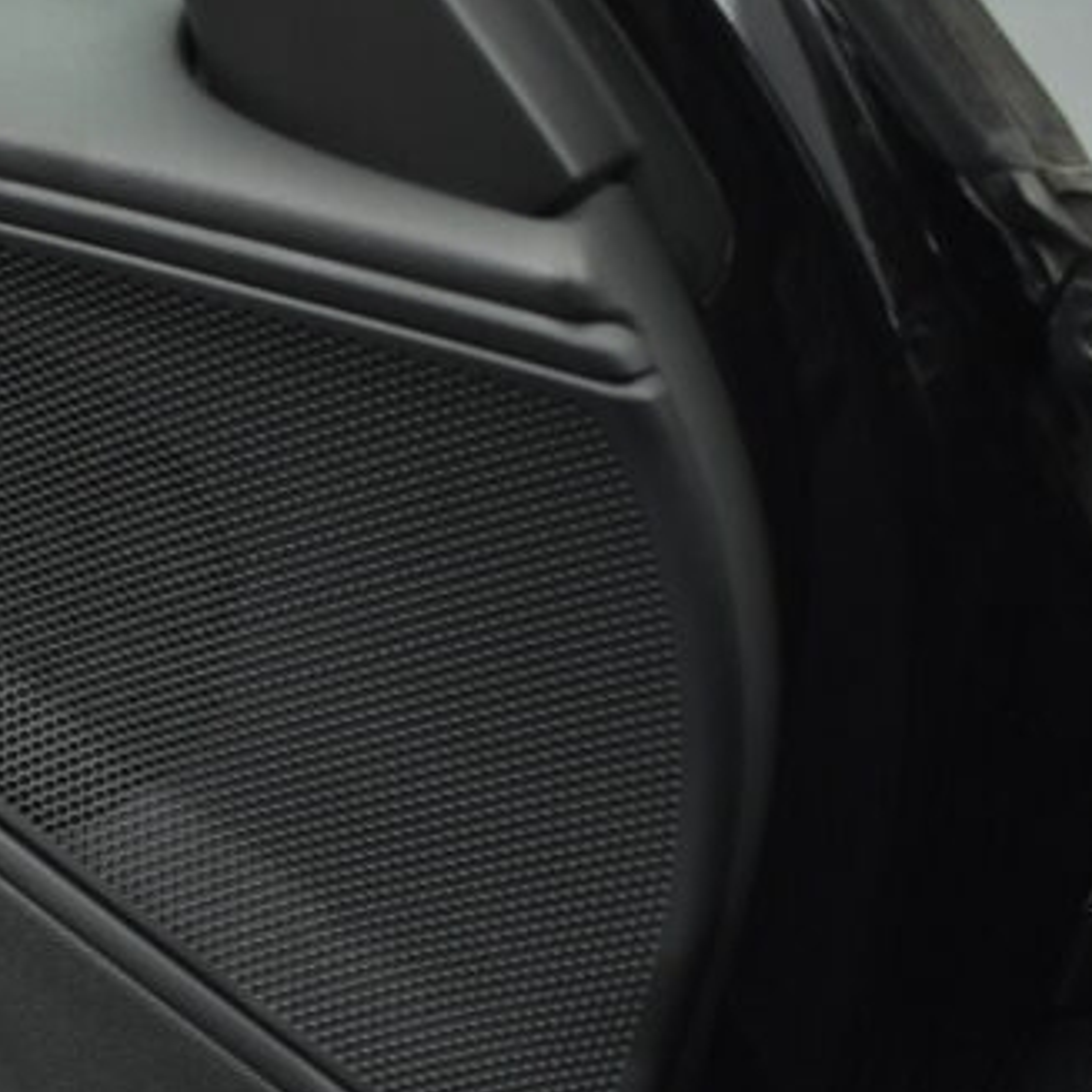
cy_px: 713
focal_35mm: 63
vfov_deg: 27.2
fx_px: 2248
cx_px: -140
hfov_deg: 25.2
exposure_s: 1/80
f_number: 3.8
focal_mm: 21
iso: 1600
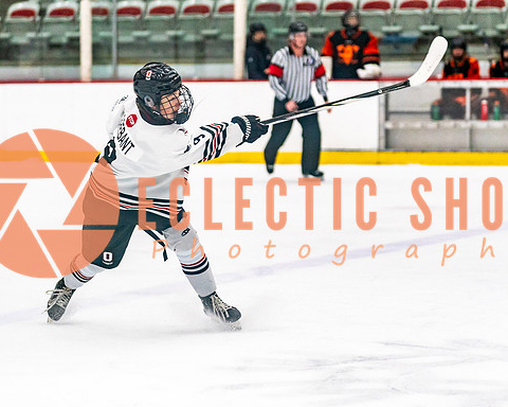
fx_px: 2526
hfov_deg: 11.5
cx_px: 228
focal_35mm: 168
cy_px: 231
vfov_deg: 9.2
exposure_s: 1/1250
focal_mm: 103
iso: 3200
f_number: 2.8
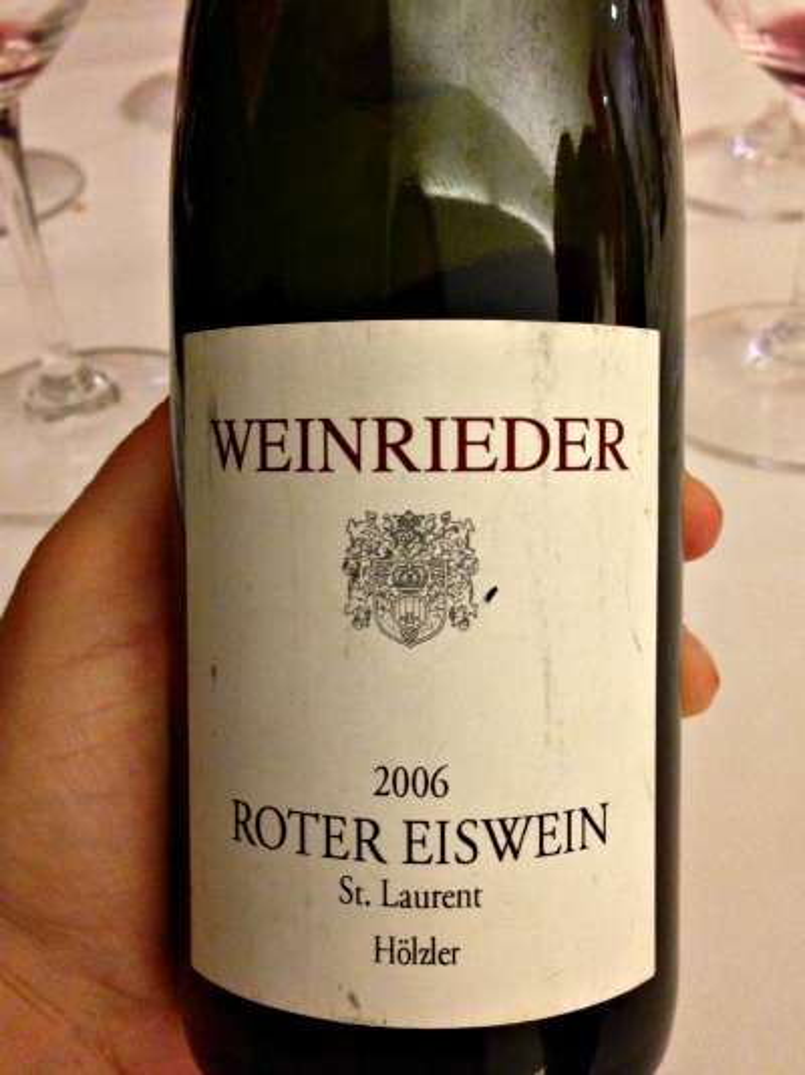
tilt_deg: -36.1
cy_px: 538
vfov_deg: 55.4
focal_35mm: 33
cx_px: 402
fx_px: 1024
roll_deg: +4.8
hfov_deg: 42.9
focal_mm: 4.12
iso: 320
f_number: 2.4
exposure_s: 1/20
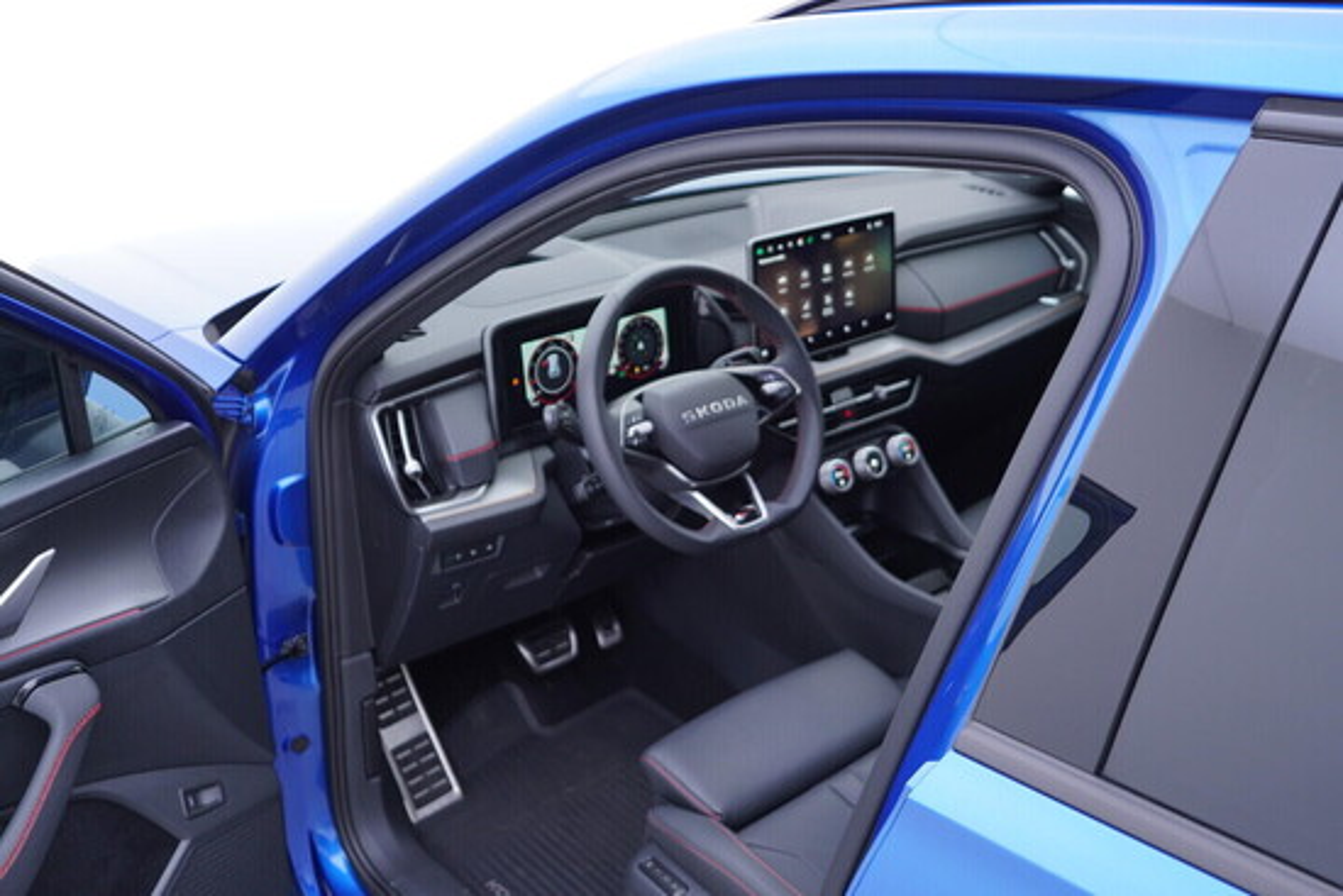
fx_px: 1343
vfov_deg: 36.9
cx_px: 672
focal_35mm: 36
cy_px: 448
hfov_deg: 53.1
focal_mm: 24
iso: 160
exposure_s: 1/40
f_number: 2.8
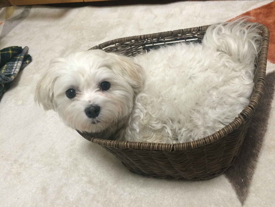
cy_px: 104
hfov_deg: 61.7
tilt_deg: -47.4
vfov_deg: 48.2
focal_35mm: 29
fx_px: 230
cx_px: 138
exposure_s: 1/30
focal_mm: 4.15
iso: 125
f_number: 2.2
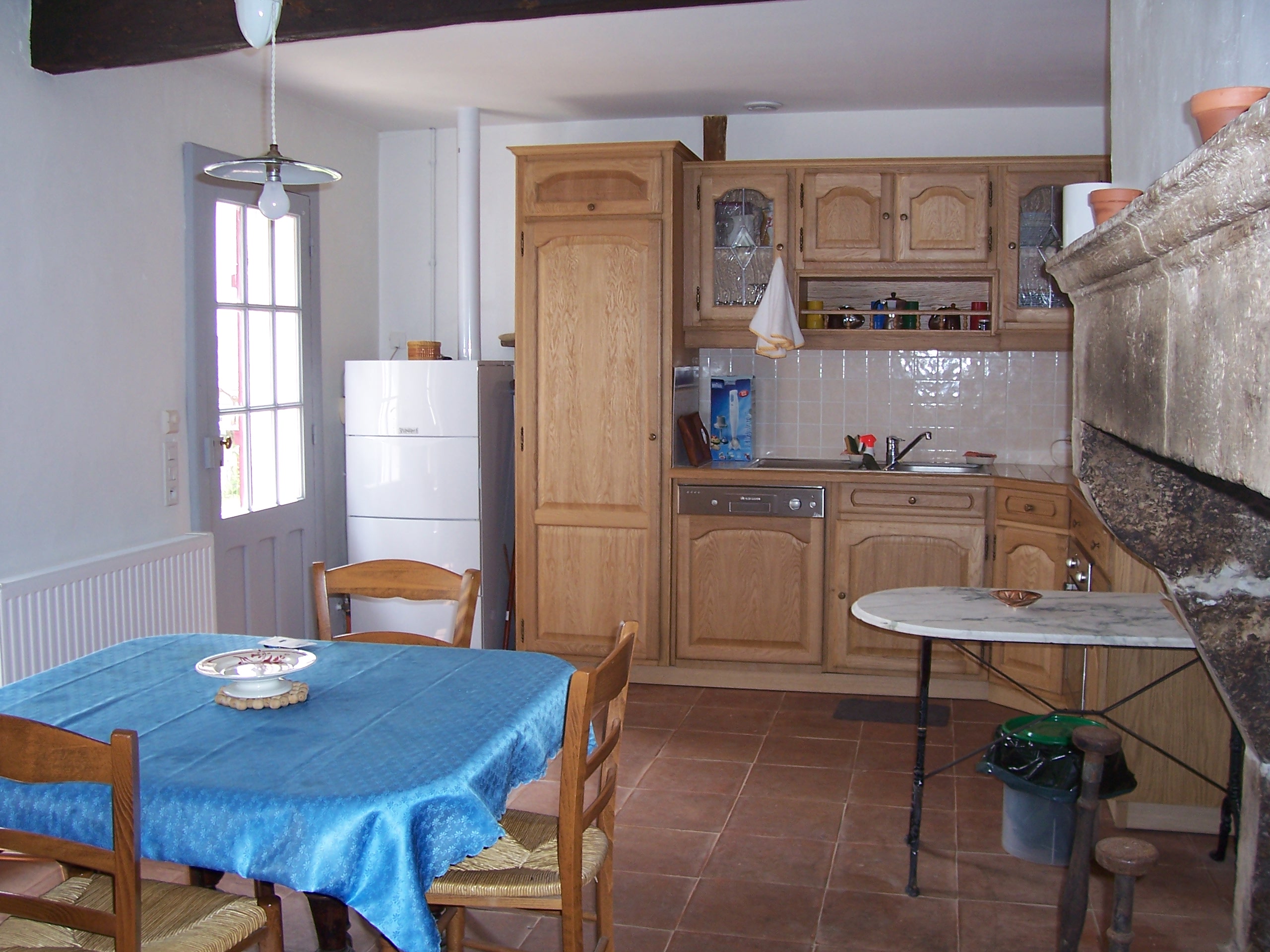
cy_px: 476
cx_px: 635
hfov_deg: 54.0
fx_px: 1247
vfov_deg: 41.8
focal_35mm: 34
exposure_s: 1/60
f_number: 2.7
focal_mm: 5.6
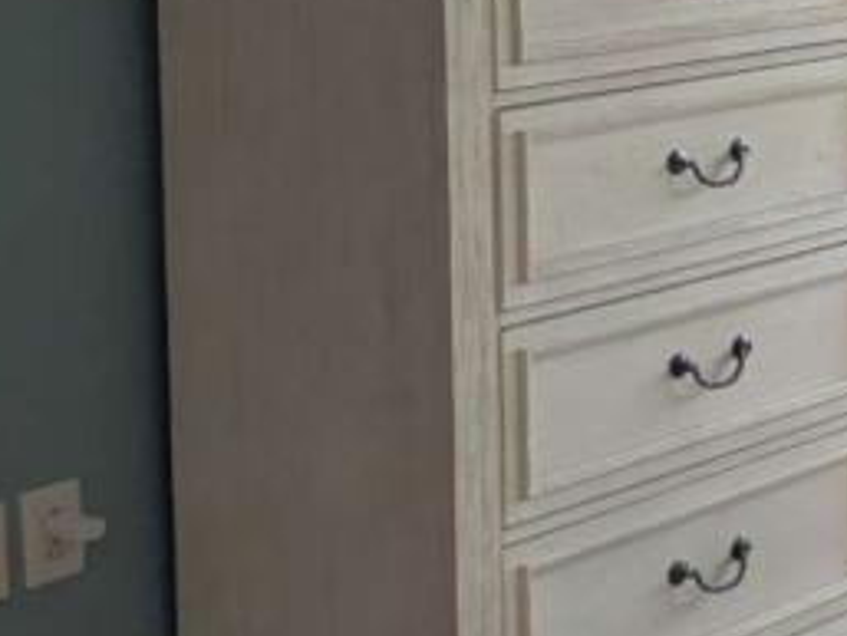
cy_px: -64
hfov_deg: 13.5
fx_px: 2742
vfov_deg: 13.0
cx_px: 1951
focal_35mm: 112
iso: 47
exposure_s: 1/360
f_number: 1.85
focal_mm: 6.81
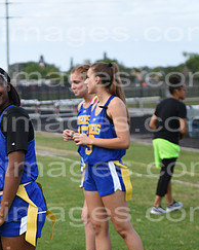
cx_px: -11
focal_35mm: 157
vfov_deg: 12.3
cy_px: 192
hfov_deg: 9.7
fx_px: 1157
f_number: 3.2
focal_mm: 70
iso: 800
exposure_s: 1/2500
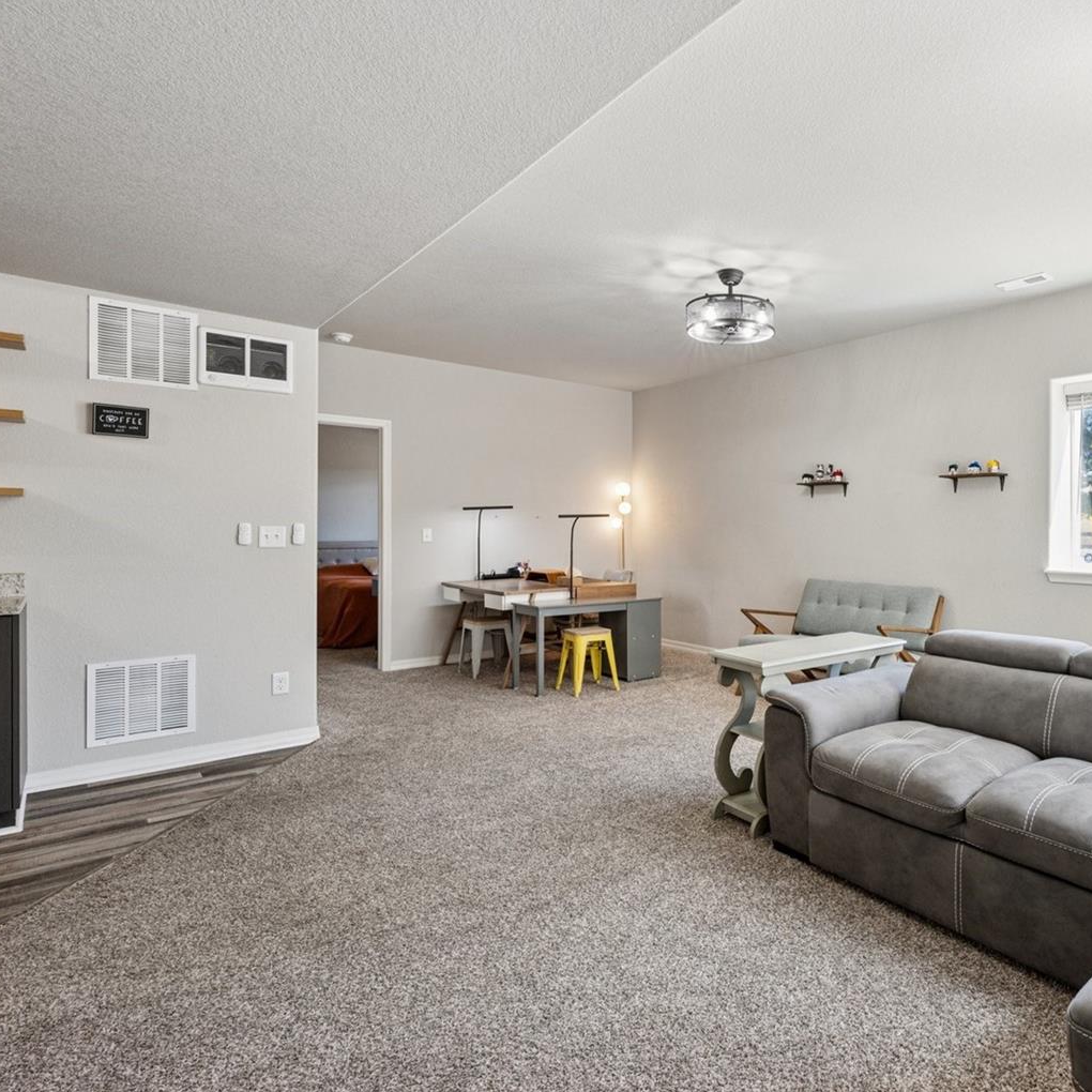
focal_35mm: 20
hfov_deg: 70.7
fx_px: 714
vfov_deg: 74.8
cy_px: 534
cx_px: 795
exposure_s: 1/15
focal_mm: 15
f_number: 11
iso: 800
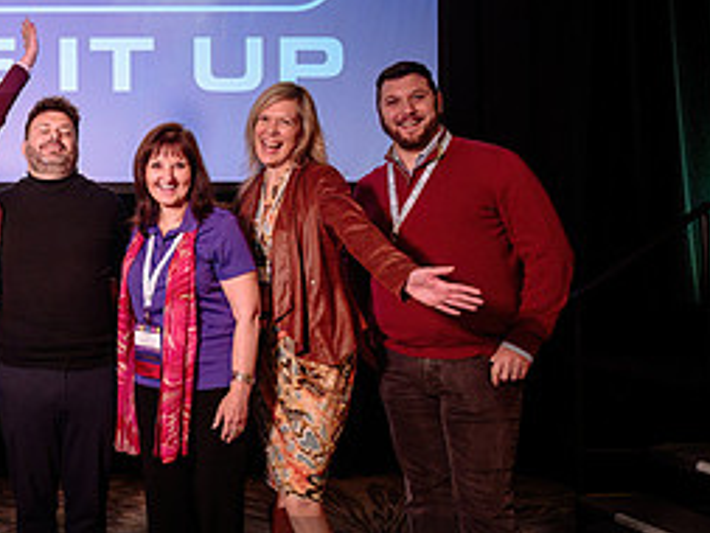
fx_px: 1108
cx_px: -36
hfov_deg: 32.1
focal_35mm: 54
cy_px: 226
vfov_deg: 27.0
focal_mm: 24.5
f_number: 3.5
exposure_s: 1/100
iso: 1000
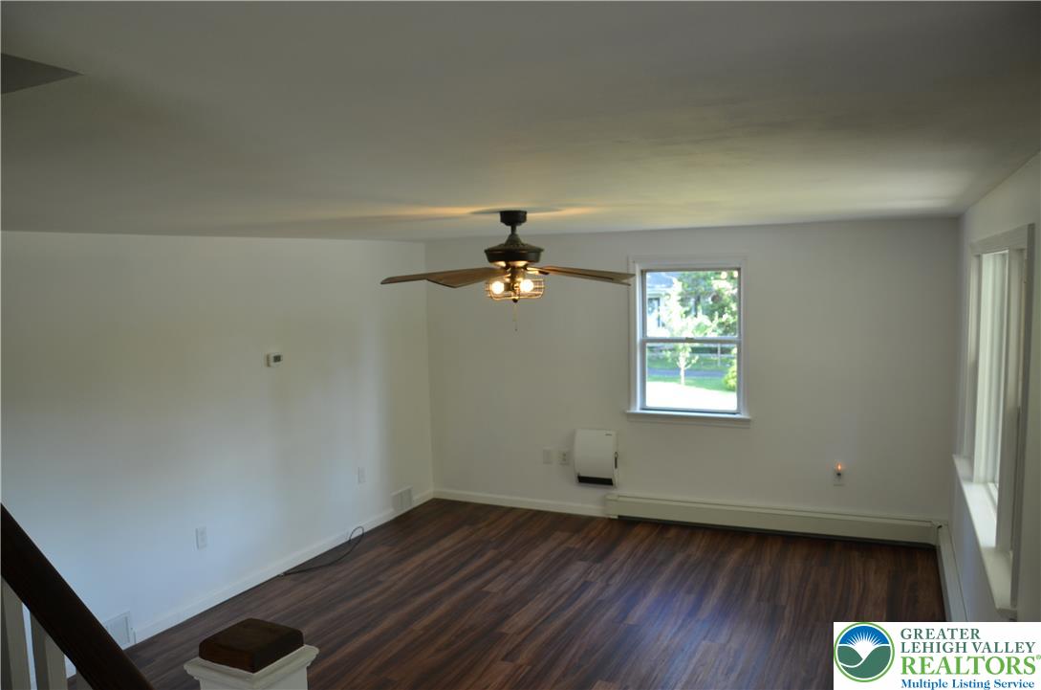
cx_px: 520
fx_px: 779
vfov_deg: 47.7
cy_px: 345
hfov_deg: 67.5
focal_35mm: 27
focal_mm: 18
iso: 400
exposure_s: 1/80
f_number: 4.5
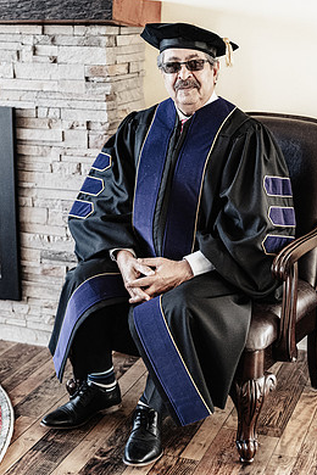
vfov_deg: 33.4
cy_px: 233
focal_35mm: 60
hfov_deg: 22.6
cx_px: 162
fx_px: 792
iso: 10000
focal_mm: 52
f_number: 2.2
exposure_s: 1/1000
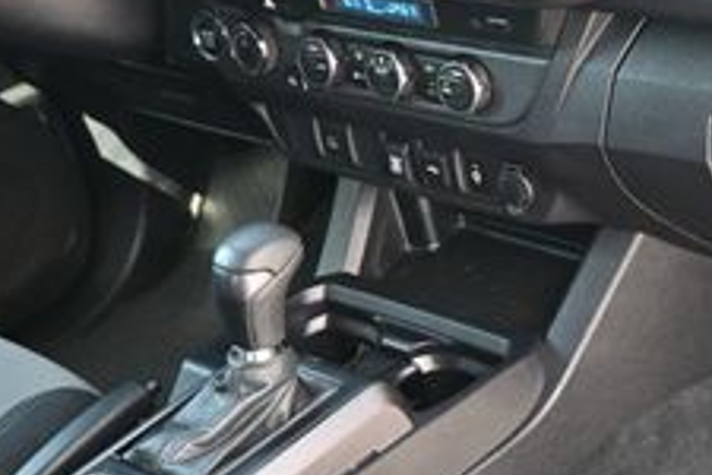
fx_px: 1478
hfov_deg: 26.3
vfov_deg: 18.3
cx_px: 617
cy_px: 228
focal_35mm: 75
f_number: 3.5
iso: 800
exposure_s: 1/125
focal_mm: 17.5
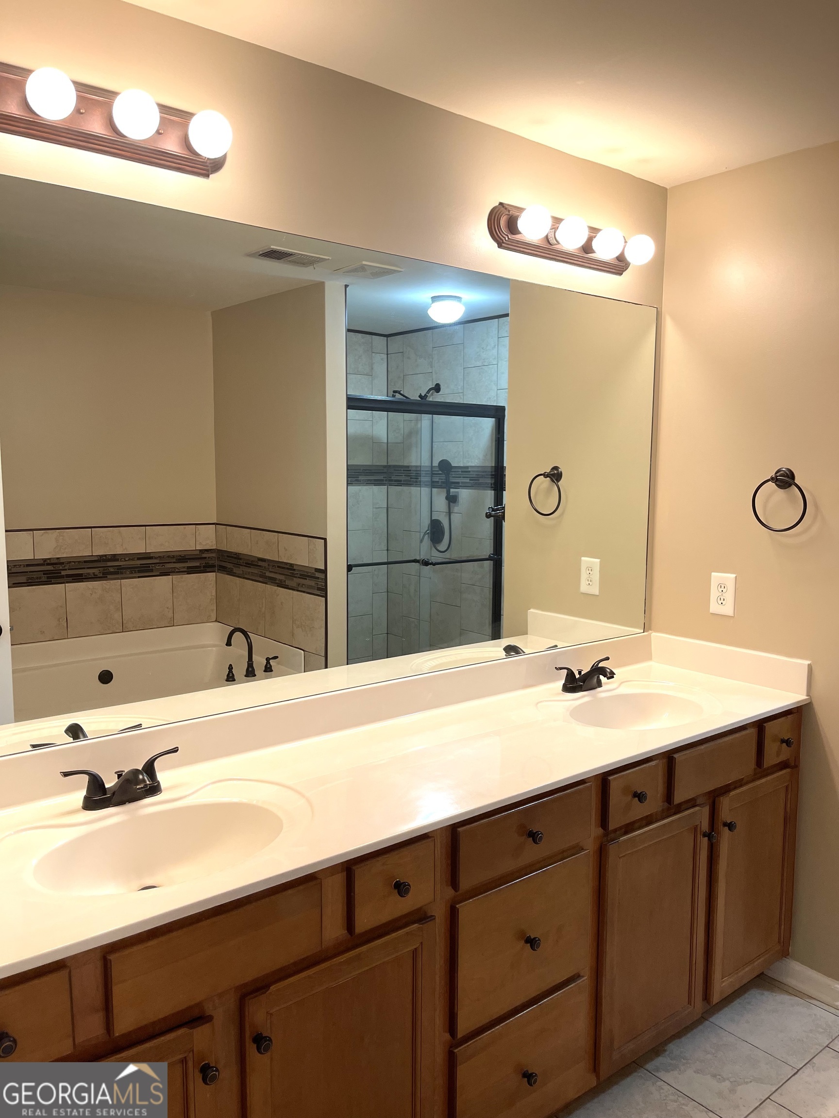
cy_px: 559
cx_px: 420
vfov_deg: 69.4
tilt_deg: -7.3
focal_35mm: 25
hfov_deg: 54.9
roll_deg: -0.1
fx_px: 808
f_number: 1.6
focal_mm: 5.1
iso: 125
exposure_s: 1/120
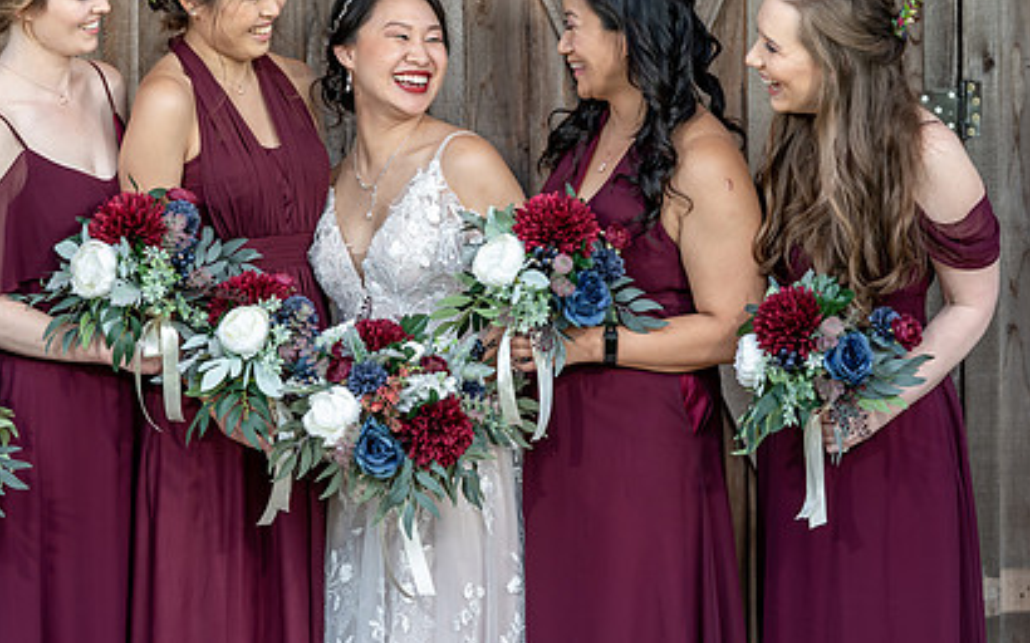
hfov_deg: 14.6
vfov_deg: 9.2
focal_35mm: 143
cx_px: 357
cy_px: 280
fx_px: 4013
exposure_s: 1/200
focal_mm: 98
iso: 250
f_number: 4
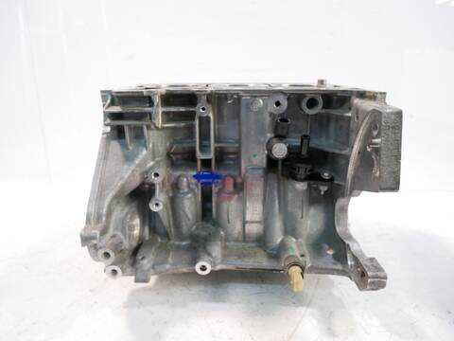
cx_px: 227
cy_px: 170
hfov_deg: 71.6
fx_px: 315
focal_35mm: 24
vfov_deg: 56.8
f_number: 3.5
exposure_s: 1/60
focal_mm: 12
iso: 1000
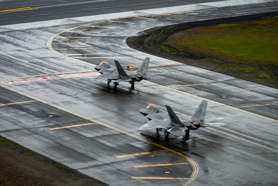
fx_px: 1544
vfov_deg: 6.9
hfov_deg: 10.3
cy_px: 93
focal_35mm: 200
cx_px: 139
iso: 800
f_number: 6.3
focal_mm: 200
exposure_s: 1/500
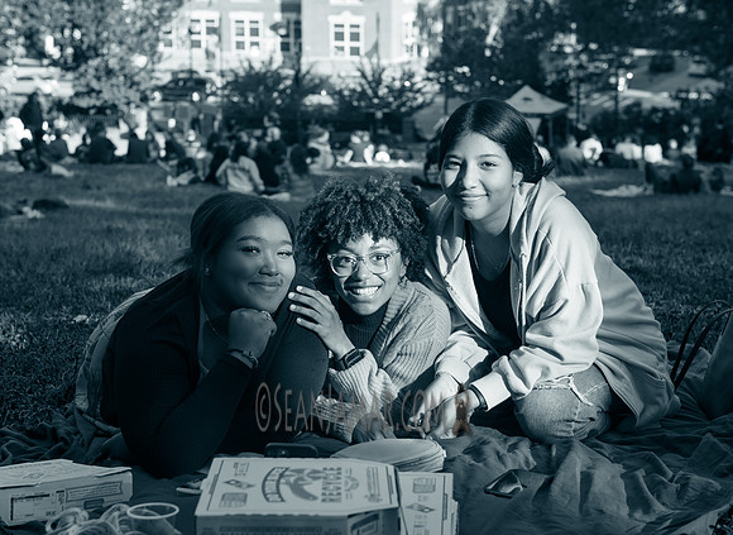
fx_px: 1385
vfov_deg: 21.8
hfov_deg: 29.6
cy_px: 295
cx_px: 356
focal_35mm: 66
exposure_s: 1/500
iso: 250
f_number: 4
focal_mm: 52
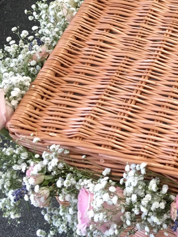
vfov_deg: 26.1
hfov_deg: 19.1
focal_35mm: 72
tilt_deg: -47.0
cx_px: 220
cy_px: 22
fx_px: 494
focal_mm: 4.15
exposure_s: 1/33
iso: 100
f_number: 2.2
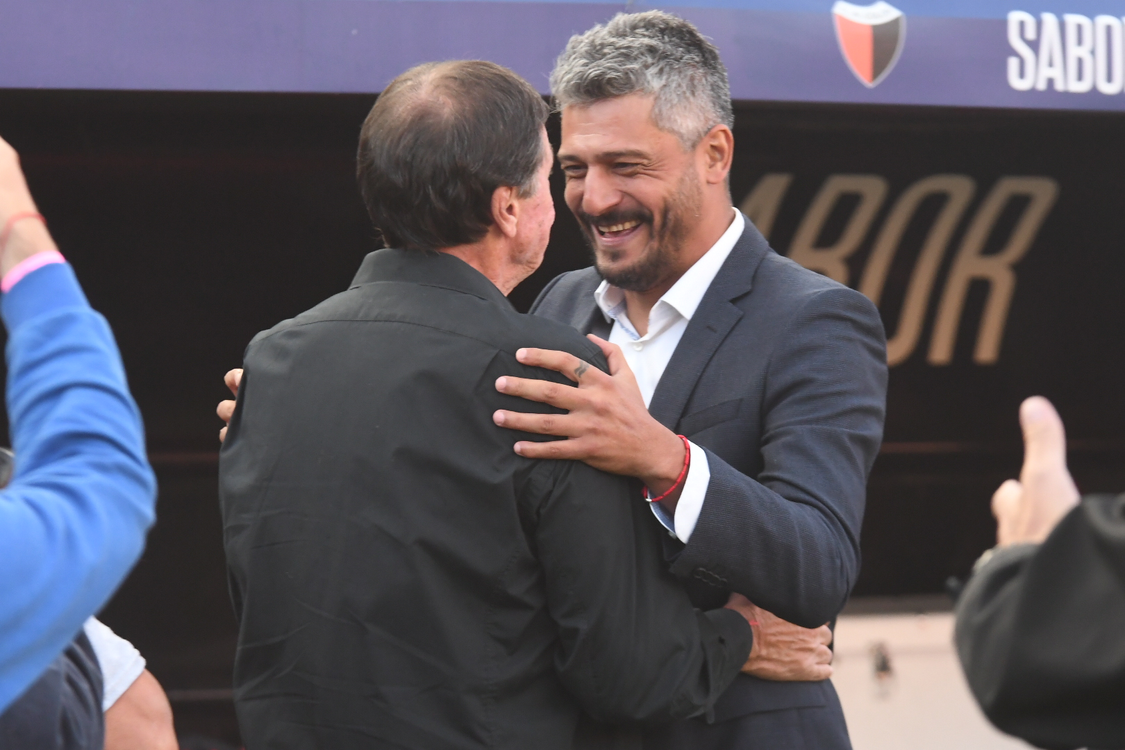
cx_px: 562
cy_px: 375
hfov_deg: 8.6
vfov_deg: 5.7
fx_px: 7499
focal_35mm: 240
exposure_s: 1/320
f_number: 5.6
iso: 1600
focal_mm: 160
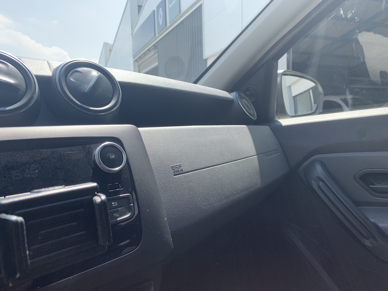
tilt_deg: -3.9
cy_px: 146
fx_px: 291
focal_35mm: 26
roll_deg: +0.7
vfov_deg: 53.1
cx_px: 194
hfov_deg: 67.3
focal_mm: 4.25
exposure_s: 1/439
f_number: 1.8
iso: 25
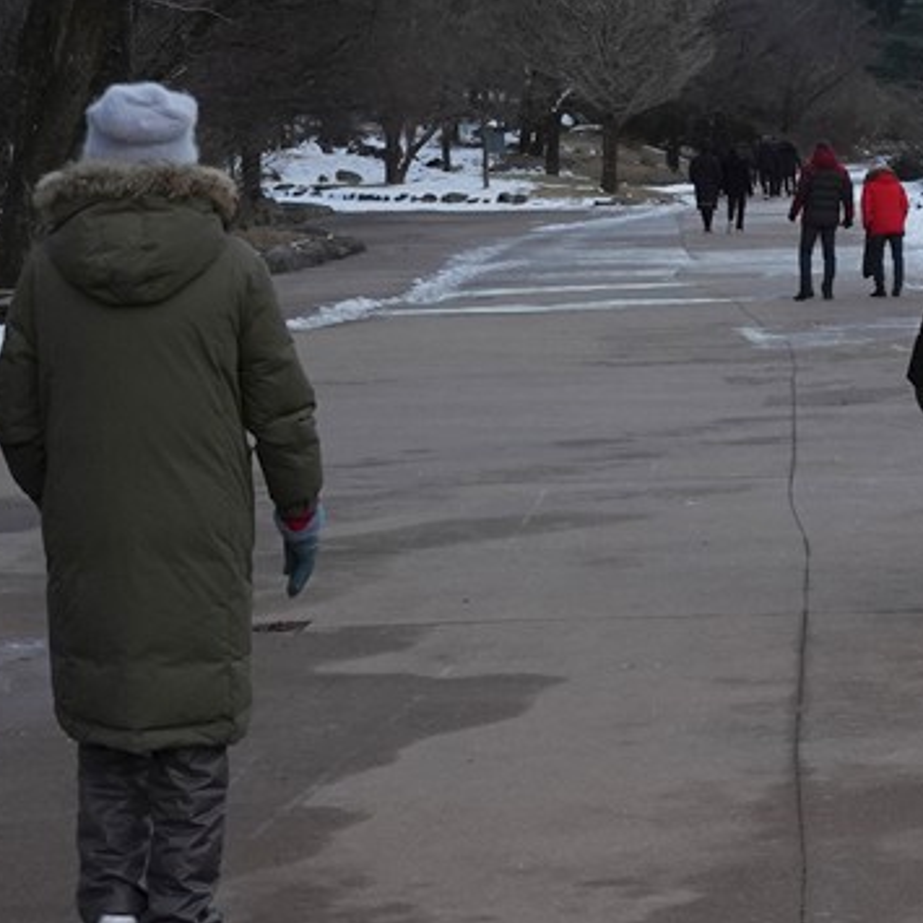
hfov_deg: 12.9
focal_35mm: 134
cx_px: 814
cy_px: 143
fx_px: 4042
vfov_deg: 12.9
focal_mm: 28
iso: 800
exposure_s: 1/100
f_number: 16
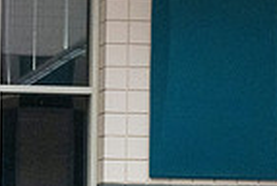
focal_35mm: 182
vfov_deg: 7.4
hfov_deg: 11.0
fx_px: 1403
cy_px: 311
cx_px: -93
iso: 10000
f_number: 4
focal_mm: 45
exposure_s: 1/500
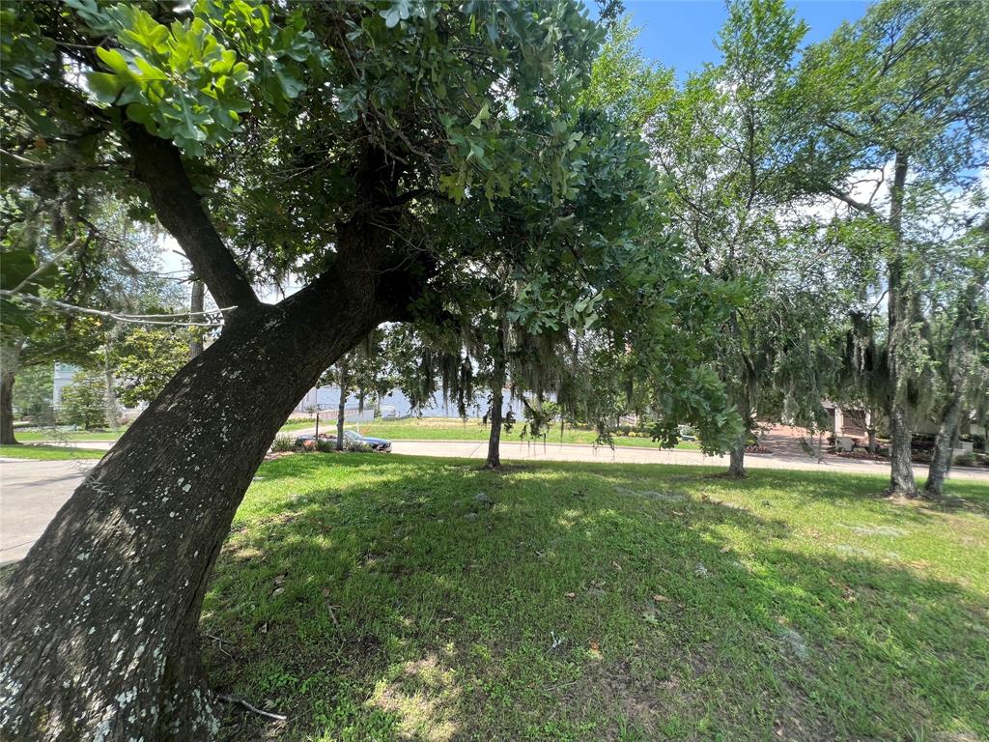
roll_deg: -1.5
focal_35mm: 13
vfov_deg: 89.9
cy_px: 371
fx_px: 371
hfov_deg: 106.2
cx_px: 494
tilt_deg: +2.0
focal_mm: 1.57
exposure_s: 1/346
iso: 32
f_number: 1.8
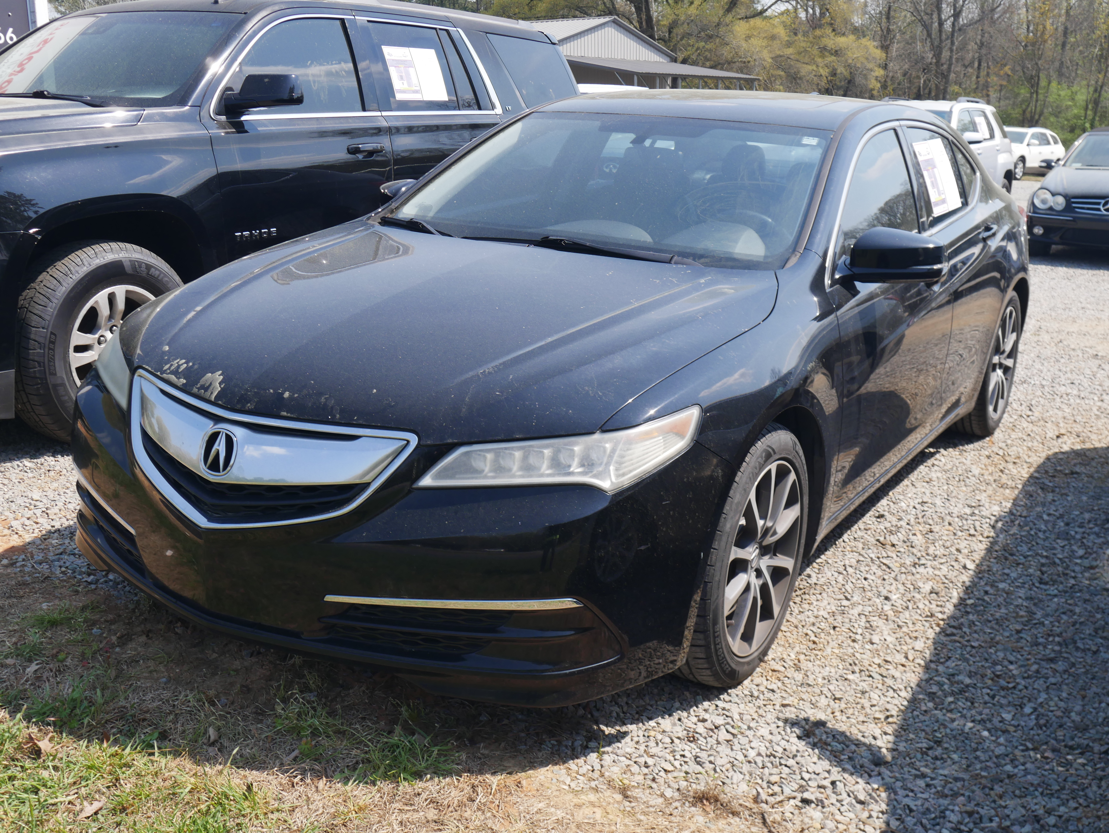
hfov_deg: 46.8
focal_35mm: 40
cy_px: 416
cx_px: 554
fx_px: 1282
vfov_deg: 36.0
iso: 200
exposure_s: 1/320
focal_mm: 20
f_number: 8
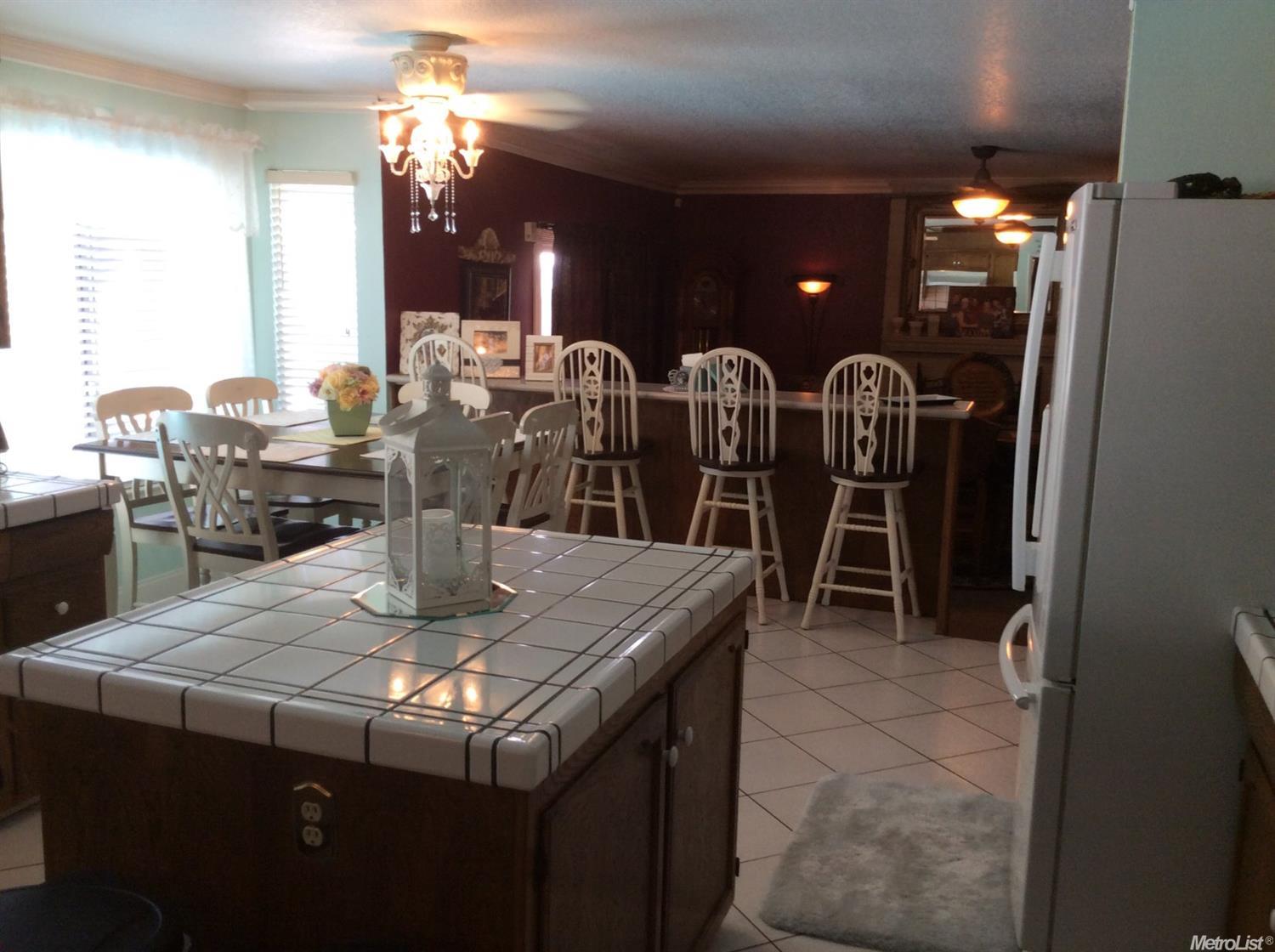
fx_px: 1177
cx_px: 638
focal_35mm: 32
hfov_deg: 56.9
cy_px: 476
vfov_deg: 44.0
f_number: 2.4
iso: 50
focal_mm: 3.3
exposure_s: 1/24
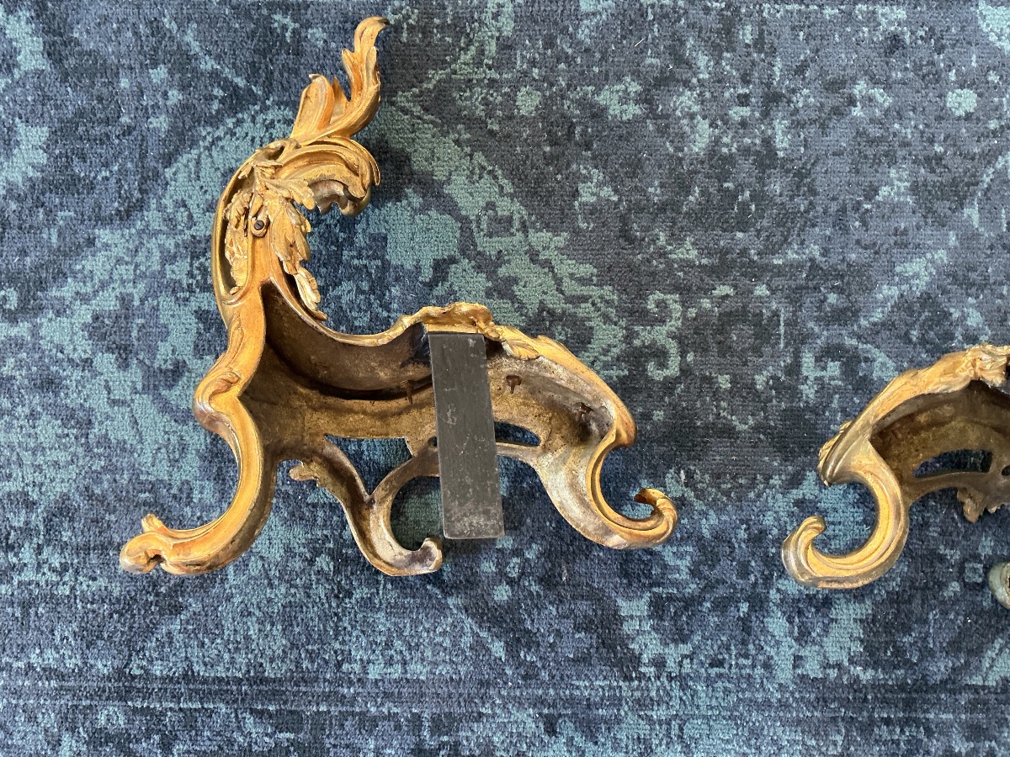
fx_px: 846
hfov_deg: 61.7
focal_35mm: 29
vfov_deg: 48.2
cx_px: 505
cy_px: 378
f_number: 1.8
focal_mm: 3
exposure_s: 1/40
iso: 200
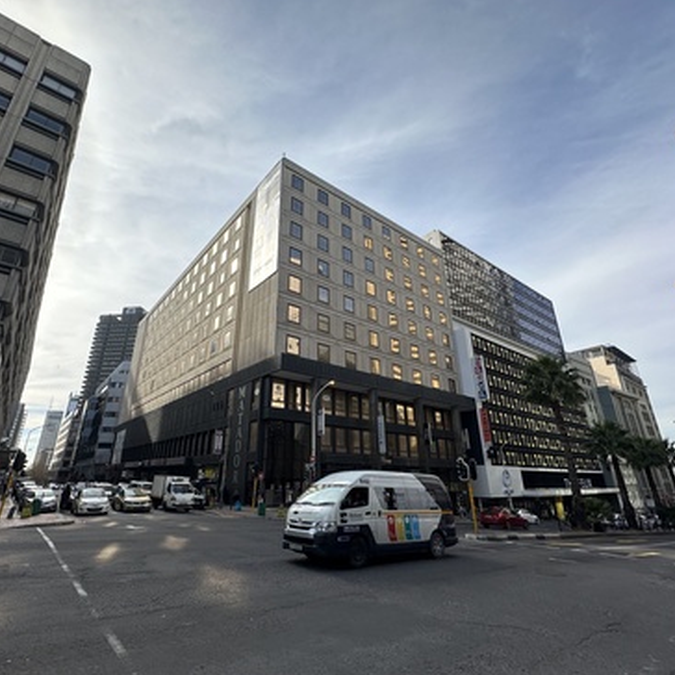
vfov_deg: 84.0
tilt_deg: +21.1
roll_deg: -0.3
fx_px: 375
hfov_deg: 83.8
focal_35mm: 17
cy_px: 331
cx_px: 313
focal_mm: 2.22
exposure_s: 1/1453
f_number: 2.2
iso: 50
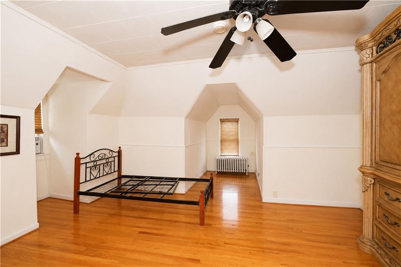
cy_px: 134
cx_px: 200
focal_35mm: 15
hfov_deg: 100.4
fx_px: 167
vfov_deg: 77.3
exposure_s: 1/60
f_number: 7.1
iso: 2000
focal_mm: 10
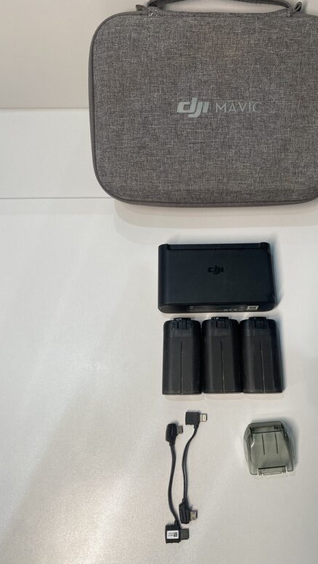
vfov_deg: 66.0
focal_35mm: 29
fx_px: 434
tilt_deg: -65.8
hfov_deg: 40.0
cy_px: 279
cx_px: 195
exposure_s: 1/120
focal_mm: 4.25
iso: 64
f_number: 1.8
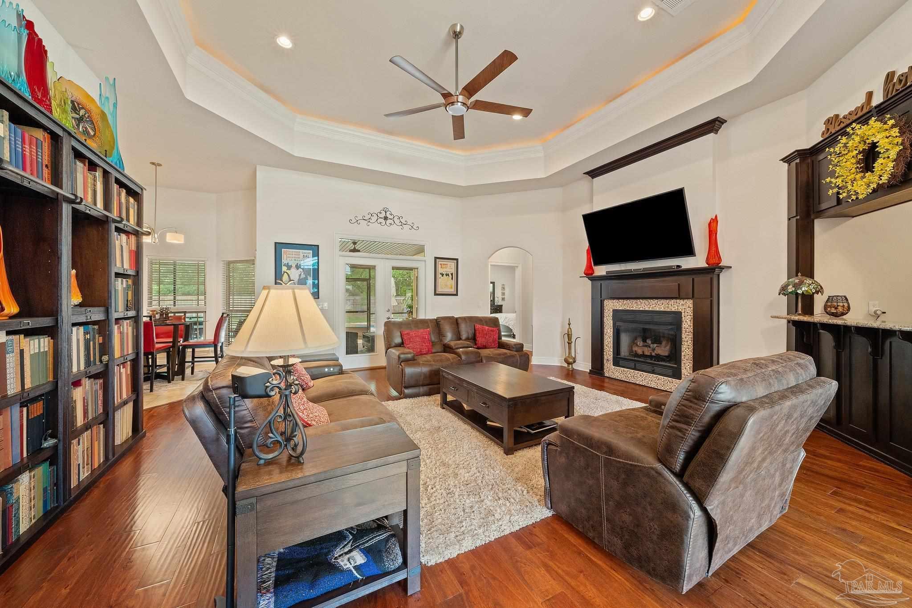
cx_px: 456
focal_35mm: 13
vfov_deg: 85.4
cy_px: 304
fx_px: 329
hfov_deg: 108.3
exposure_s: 1/1.25
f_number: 10
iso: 500
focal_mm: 13
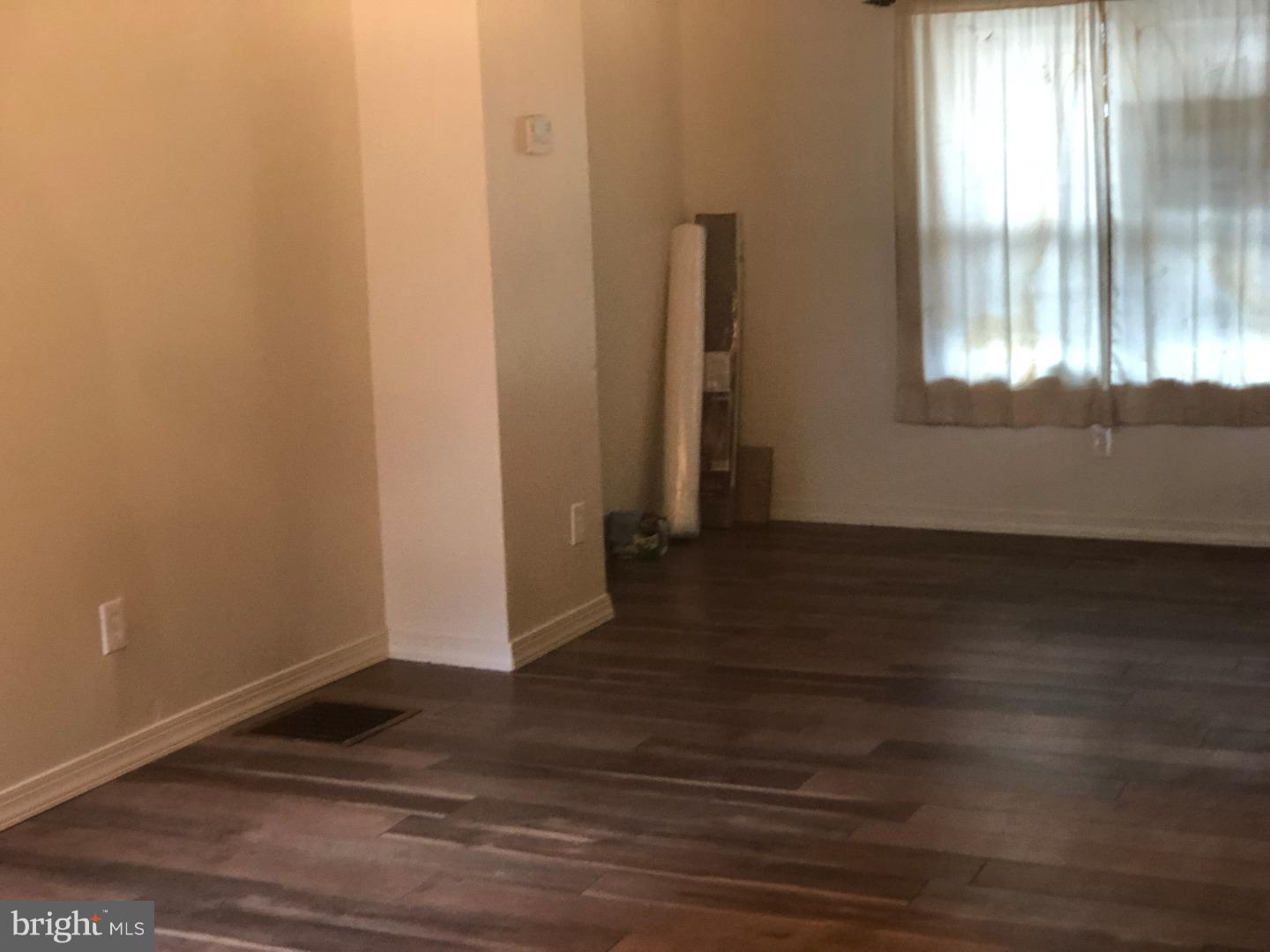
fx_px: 2091
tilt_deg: -11.8
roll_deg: +2.3
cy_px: 476
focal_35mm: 57
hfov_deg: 33.8
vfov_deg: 25.7
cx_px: 635
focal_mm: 6.6
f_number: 2.8
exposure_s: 1/60
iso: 500
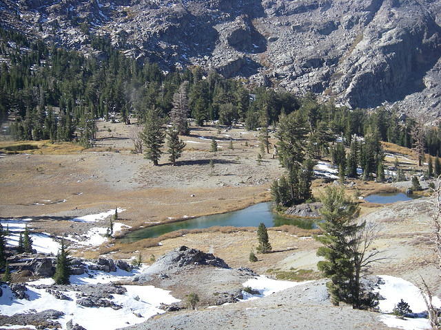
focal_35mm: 63
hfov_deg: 30.7
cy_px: 165
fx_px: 803
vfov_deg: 23.3
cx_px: 220
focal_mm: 10.5
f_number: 3.7
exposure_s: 1/320
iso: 64
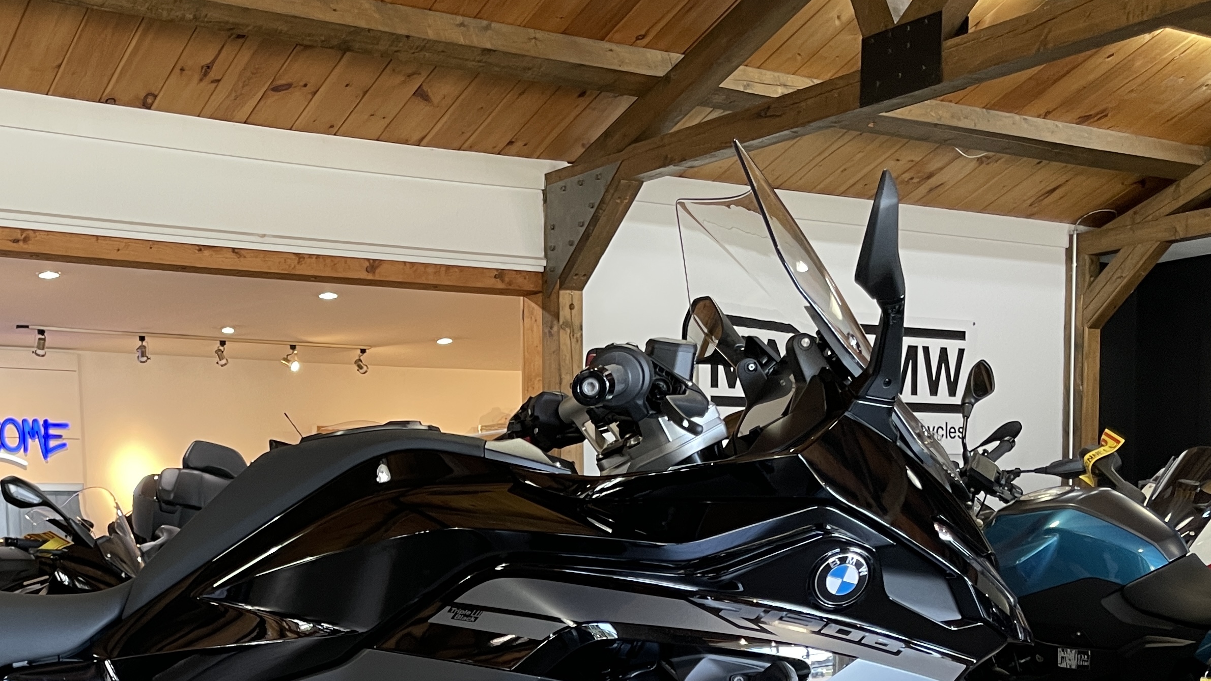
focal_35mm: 48
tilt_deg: -5.7
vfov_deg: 23.6
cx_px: 285
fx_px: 1541
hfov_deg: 41.5
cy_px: 723
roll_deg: +1.9
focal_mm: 4.2
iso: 125
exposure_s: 1/60
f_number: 1.6
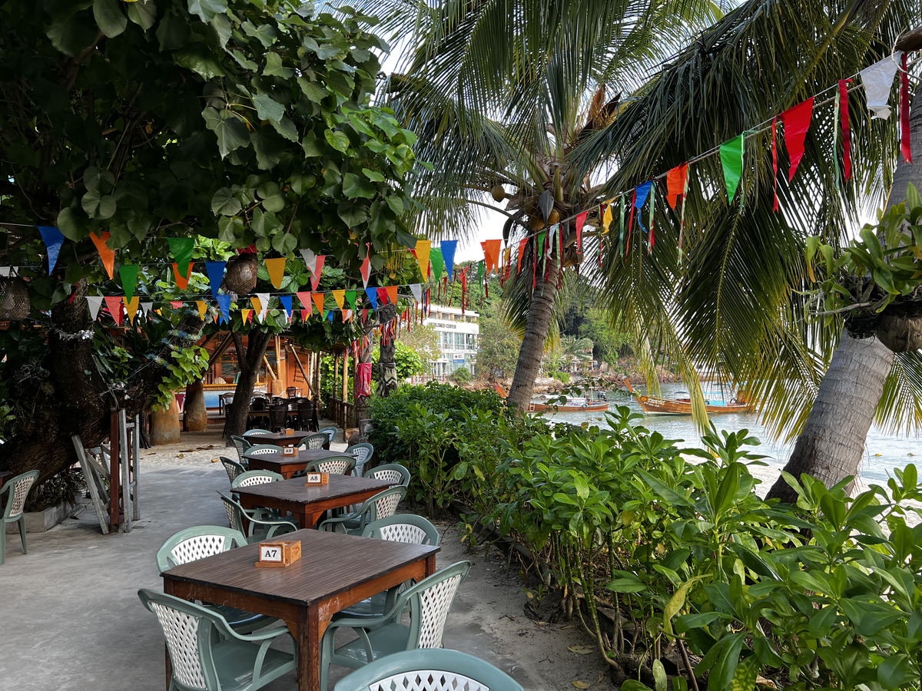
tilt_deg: +2.2
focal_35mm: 26
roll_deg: +2.0
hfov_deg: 67.3
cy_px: 346
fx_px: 693
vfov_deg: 53.1
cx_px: 461
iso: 64
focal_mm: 5.7
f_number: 1.5
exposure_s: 1/121
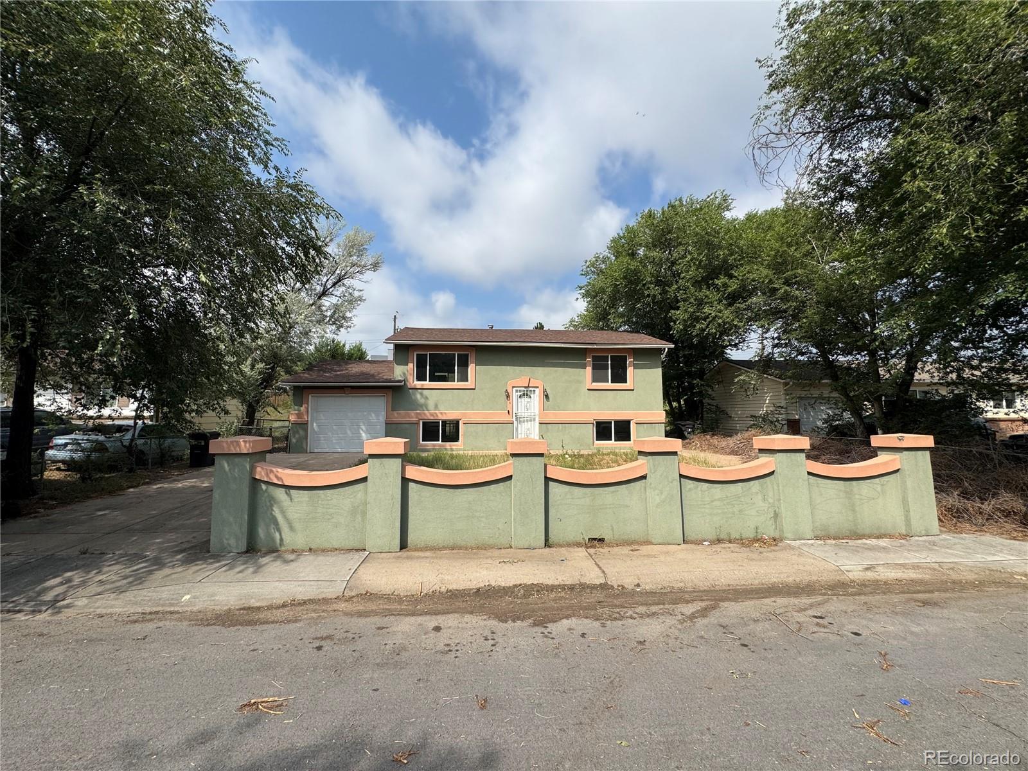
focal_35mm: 14
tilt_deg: +4.5
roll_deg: +0.1
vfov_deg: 85.7
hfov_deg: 102.1
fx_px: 416
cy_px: 386
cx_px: 514
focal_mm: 2.22
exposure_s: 1/2674
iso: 50
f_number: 2.2
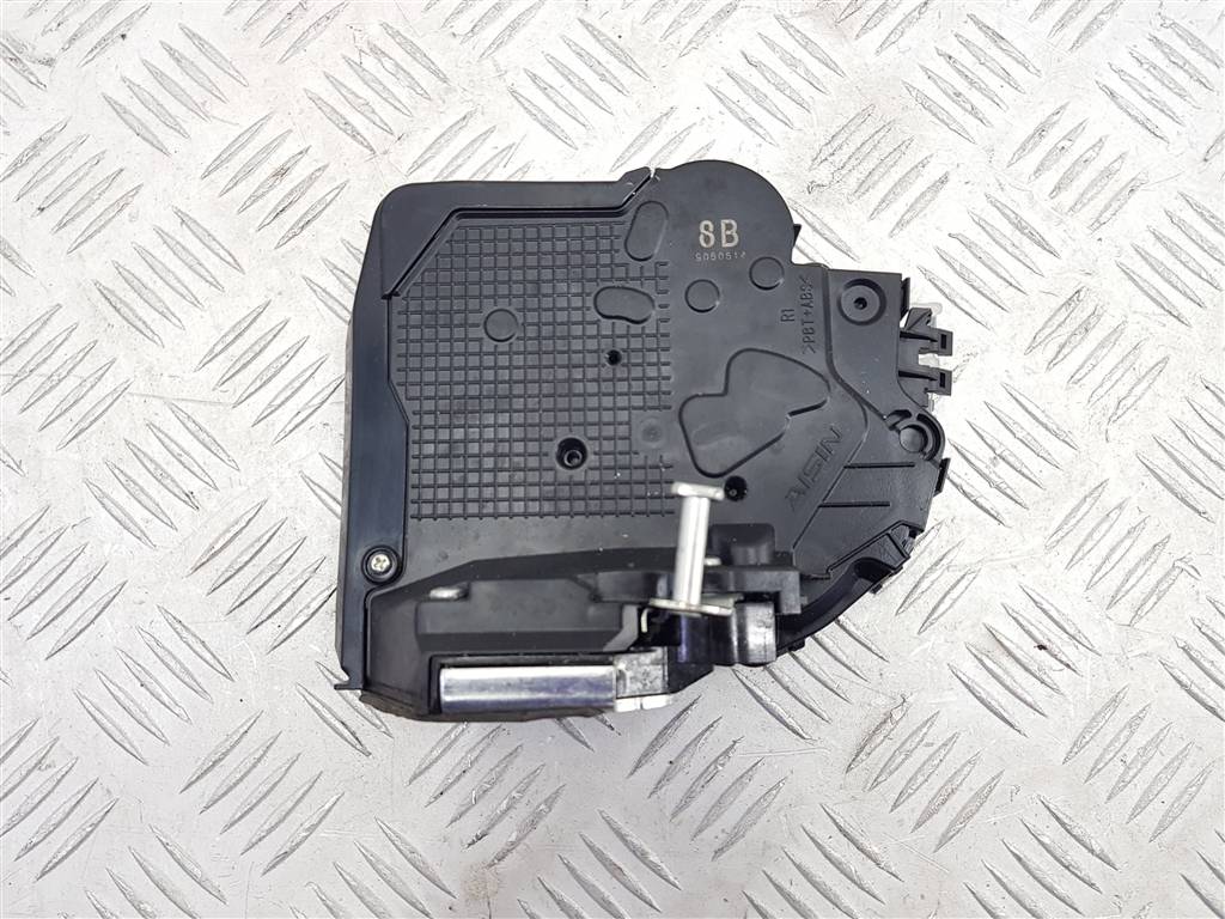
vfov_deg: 53.1
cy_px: 460
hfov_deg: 67.3
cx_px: 612
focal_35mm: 26
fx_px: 920
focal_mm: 4.2
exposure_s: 1/50
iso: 80
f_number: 1.7
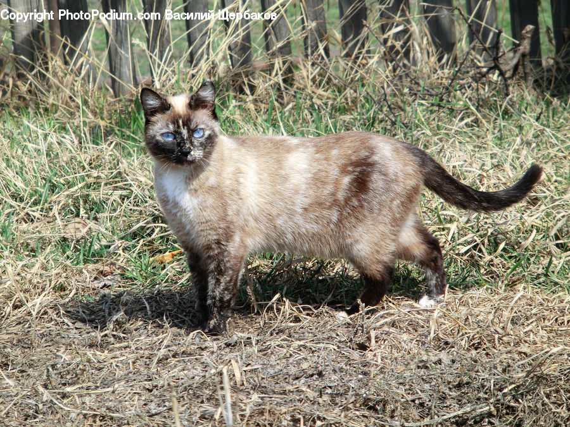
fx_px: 4940
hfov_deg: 6.6
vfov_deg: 5.0
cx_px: 285
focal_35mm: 300
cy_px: 214
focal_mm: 53
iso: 100
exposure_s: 1/250
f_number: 5.9
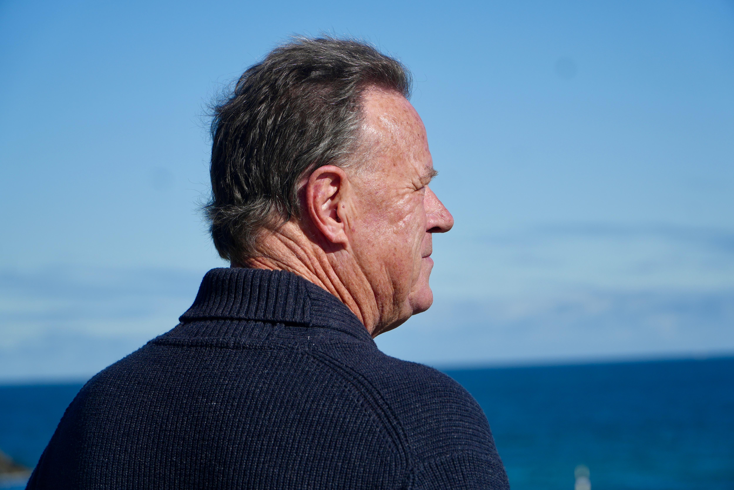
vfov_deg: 10.8
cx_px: 367
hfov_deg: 16.1
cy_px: 245
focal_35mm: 128
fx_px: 2599
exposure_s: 1/1250
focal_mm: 85
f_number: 5
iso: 100
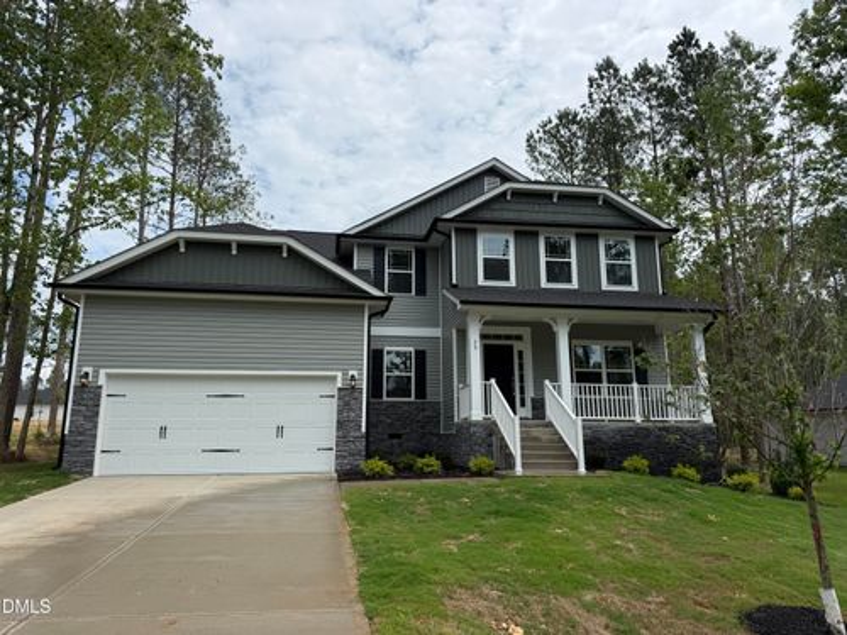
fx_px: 587
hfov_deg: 71.6
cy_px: 318
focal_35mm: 24
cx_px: 424
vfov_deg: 56.8
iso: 80
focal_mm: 6.76
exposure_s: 1/6711
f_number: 1.78
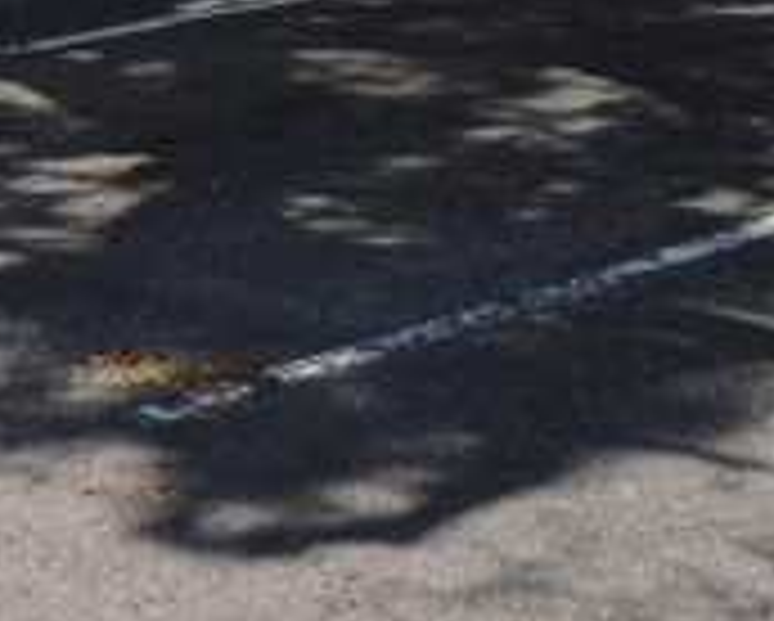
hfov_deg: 17.6
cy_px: -531
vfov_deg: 12.7
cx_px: 284
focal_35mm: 109
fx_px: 2500
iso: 100
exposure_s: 1/800
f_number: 3
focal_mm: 4.3
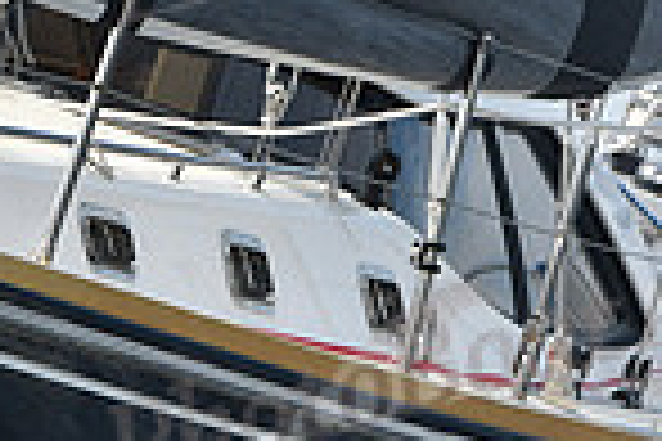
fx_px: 14526
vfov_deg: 1.7
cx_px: -122
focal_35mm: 790
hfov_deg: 2.6
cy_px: 205
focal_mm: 200
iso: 320
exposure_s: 1/1600
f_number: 7.1
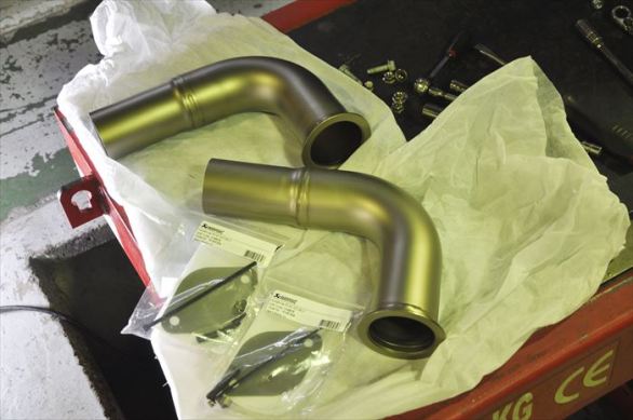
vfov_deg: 22.6
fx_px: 1054
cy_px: 210
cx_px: 316
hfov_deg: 33.4
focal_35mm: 60
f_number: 5.6
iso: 320
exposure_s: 1/30
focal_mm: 40
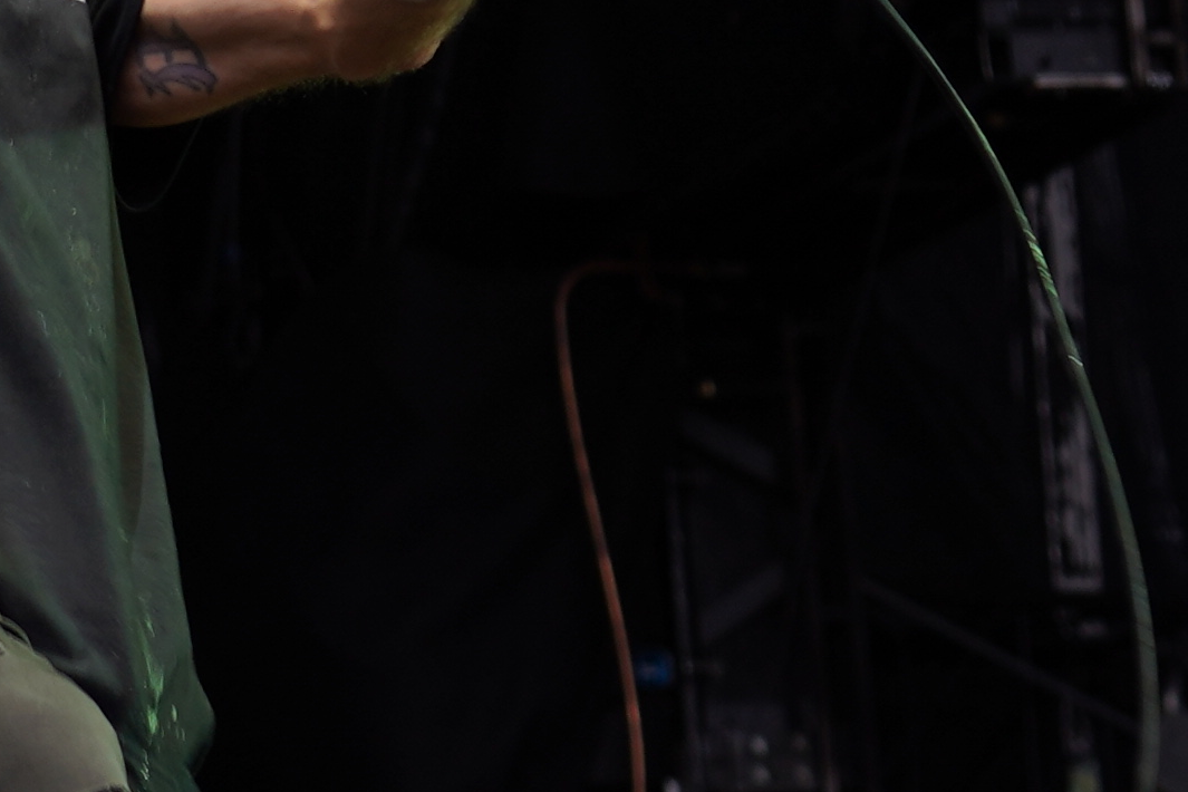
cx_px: 1108
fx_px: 9668
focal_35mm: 293
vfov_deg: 4.7
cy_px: 245
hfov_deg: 7.0
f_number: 4
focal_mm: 52
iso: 125
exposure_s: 1/60
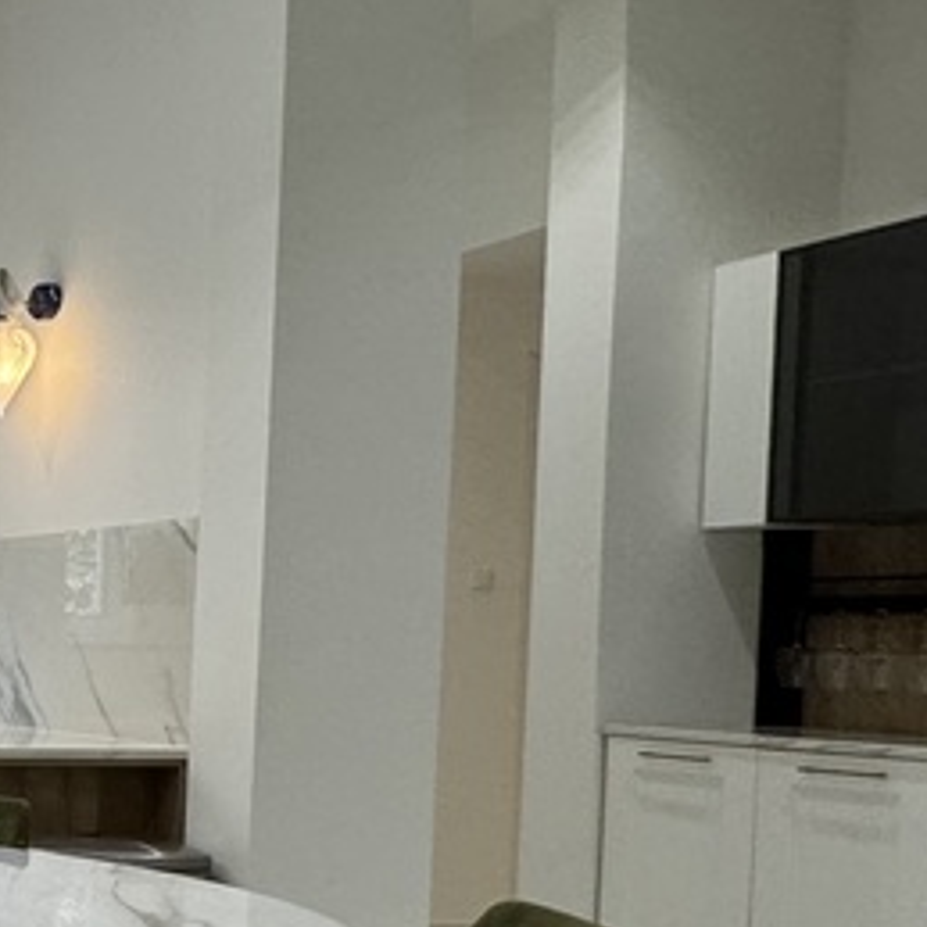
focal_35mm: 49
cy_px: 698
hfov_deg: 22.2
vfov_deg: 34.0
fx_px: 1485
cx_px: -712
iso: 200
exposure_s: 1/100
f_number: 2.2
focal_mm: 2.22
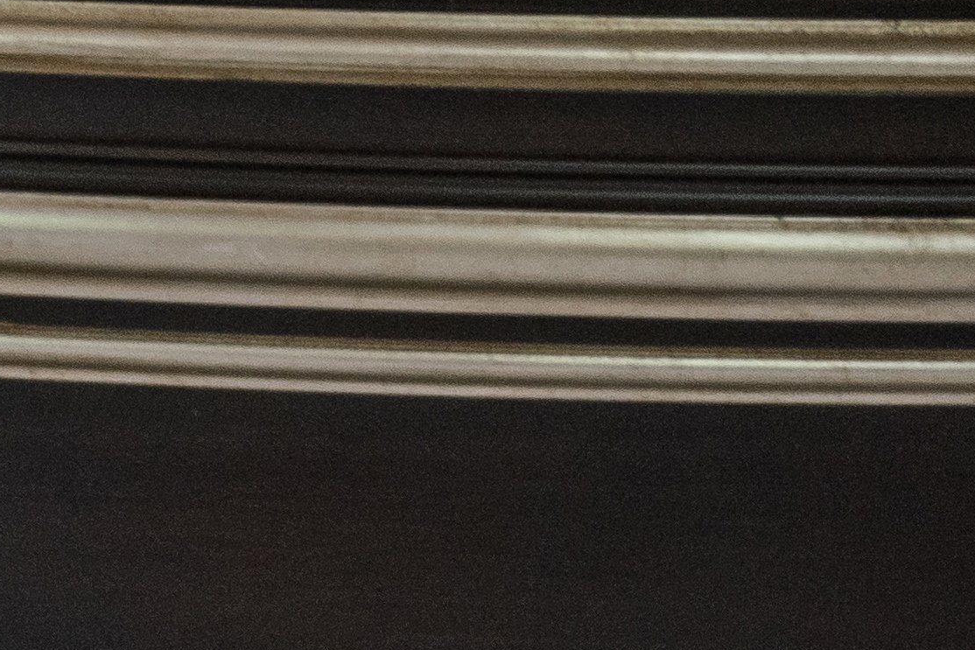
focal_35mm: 211
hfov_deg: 7.7
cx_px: -2478
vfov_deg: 6.0
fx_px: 5703
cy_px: -1331
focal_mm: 29.5
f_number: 9
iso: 1000
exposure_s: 1/40
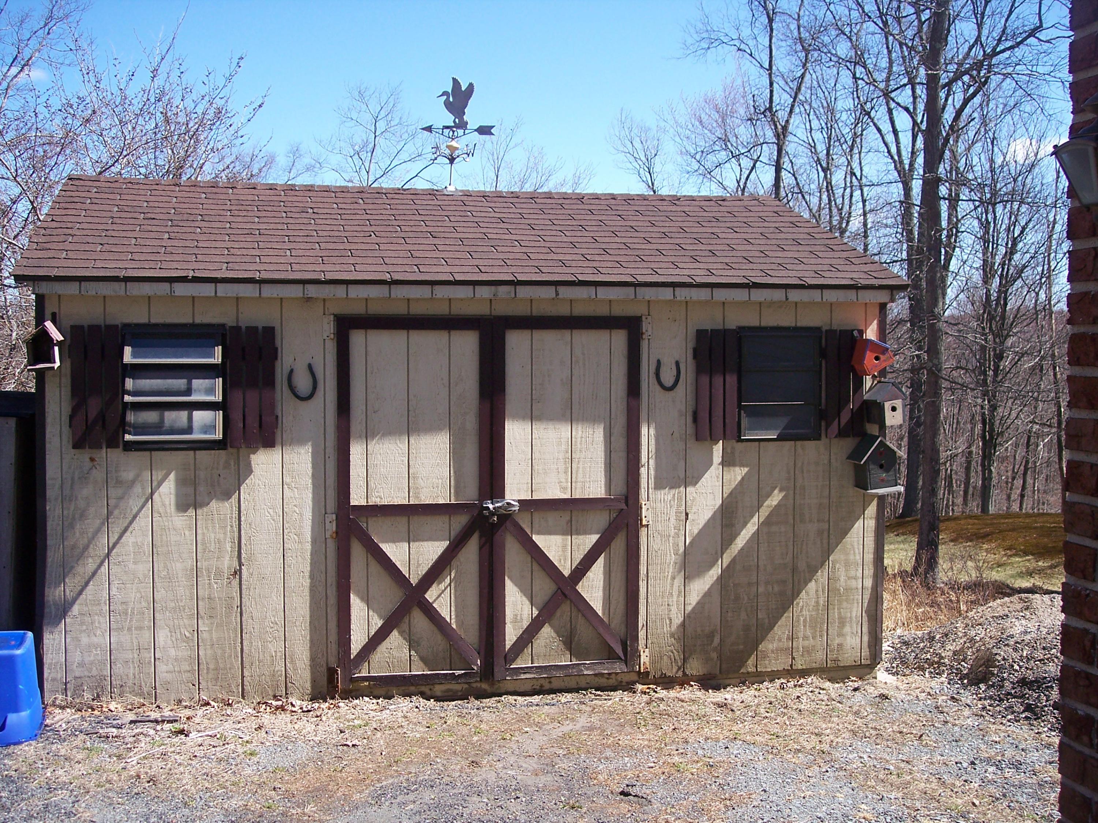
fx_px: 1237
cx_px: 549
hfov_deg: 47.9
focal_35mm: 39
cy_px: 412
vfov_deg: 36.8
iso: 100
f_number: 3.4
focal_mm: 8
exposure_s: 1/500
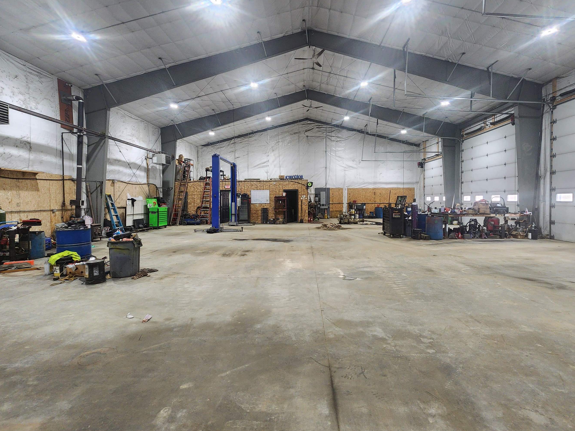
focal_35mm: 15
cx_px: 303
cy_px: 205
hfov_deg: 98.1
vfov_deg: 81.7
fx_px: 249
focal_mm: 2.2
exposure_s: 1/60
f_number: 2.2
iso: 200
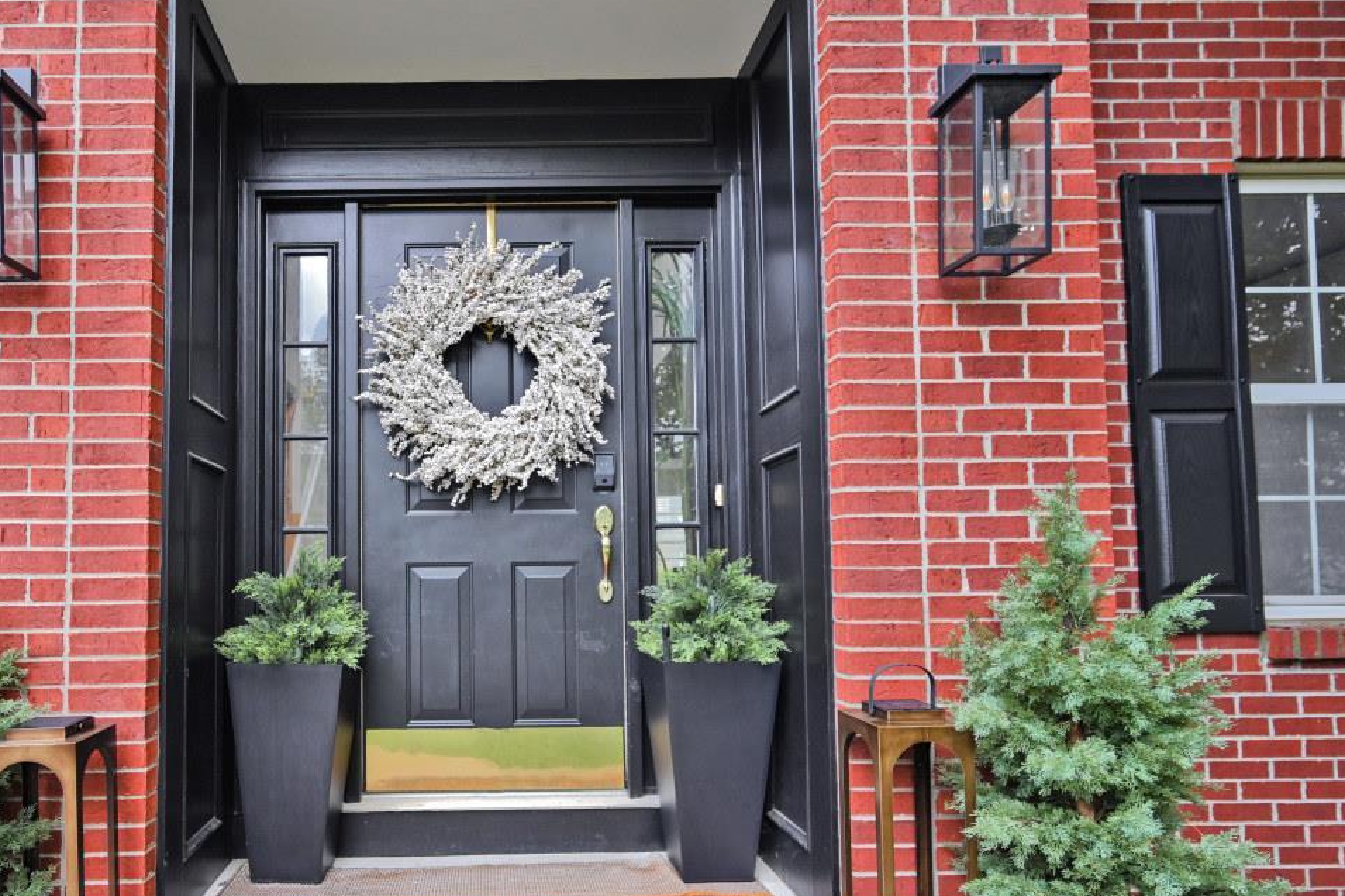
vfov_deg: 56.8
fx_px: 822
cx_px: 490
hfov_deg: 77.0
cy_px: 537
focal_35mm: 22
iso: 220
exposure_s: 1/250
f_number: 4
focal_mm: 14
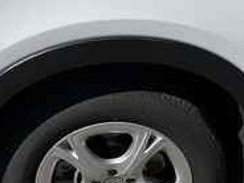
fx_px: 444
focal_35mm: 63
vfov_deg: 23.2
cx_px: 110
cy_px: 113
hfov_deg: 30.7
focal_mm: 3
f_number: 1.8
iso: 25
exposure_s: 1/4065
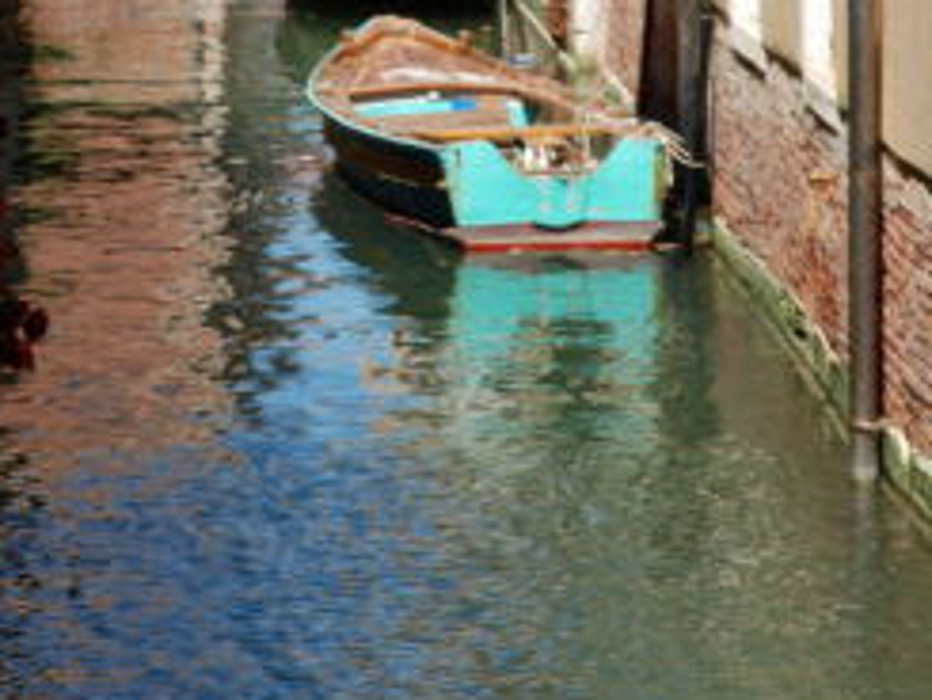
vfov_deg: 7.2
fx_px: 5549
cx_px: 413
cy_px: -126
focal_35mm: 206
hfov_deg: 9.6
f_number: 22
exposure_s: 1/20
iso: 100
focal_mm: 70
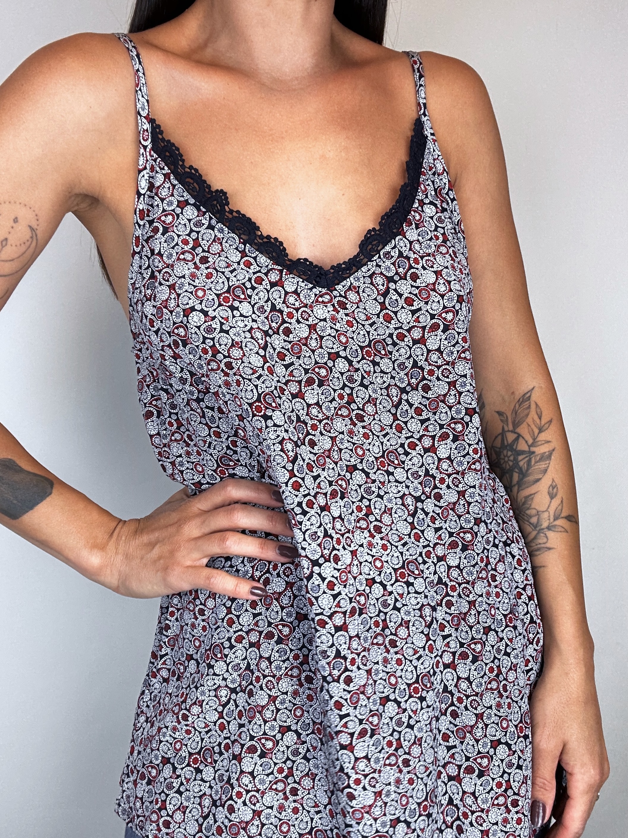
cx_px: 314
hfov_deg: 46.8
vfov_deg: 60.0
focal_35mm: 30
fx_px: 726
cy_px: 419
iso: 64
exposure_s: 1/100
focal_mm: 2.69
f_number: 1.9
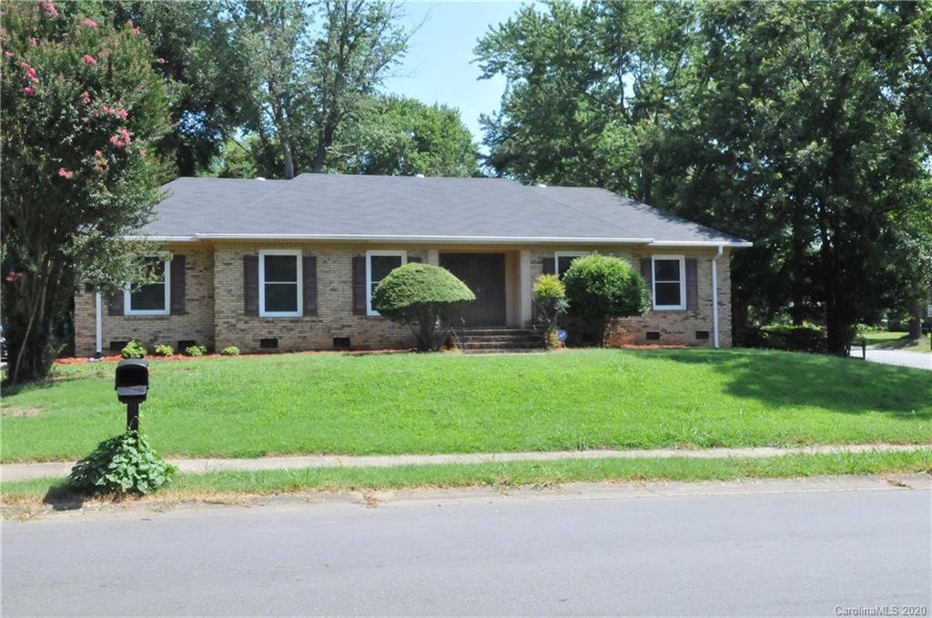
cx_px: 466
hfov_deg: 57.3
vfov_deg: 39.8
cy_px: 309
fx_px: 853
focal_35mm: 33
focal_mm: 22
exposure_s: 1/200
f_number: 22
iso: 2200
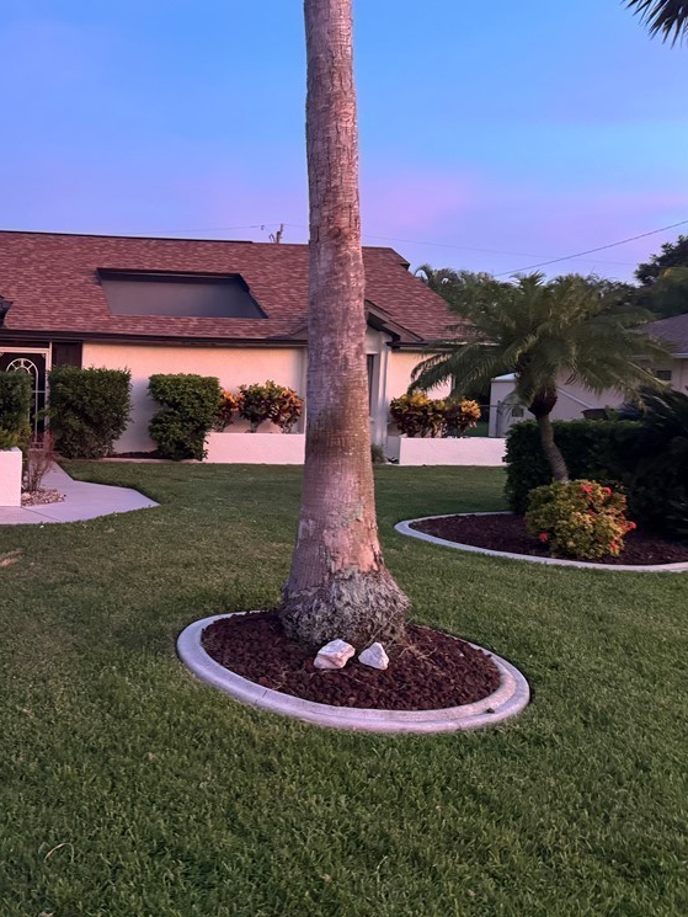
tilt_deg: -3.6
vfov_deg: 55.3
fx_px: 874
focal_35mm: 33
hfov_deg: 39.7
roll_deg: -2.5
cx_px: 63
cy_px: 446
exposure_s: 1/40
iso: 800
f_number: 1.78
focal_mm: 6.76
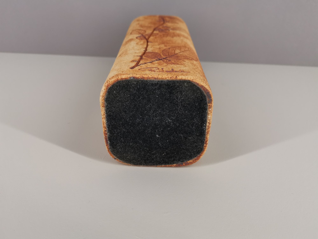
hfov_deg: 65.3
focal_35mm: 27
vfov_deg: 51.4
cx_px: 159
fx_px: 248
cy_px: 120
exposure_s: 1/120
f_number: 1.8
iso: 160
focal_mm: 5.58
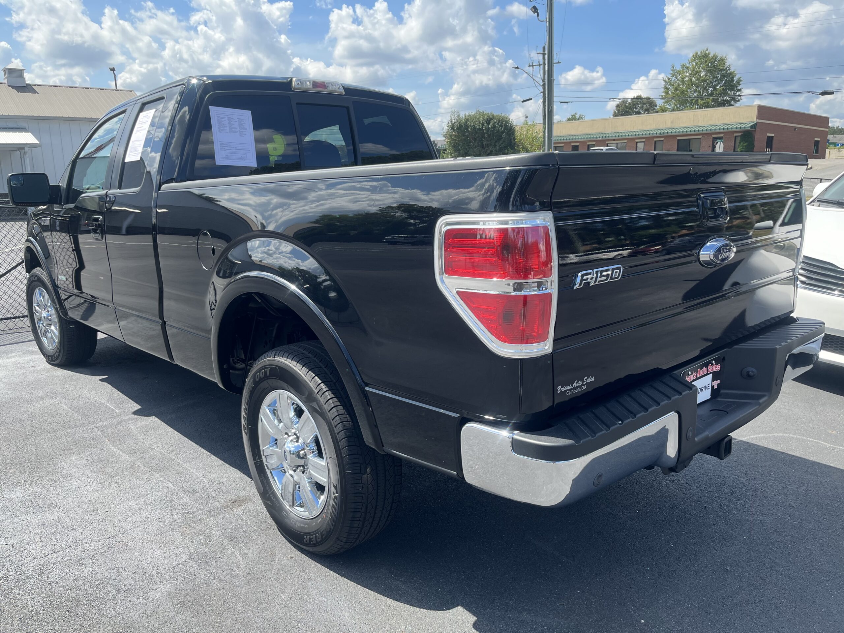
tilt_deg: -13.3
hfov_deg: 67.3
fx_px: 634
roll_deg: +1.1
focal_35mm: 26
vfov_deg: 53.1
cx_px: 422
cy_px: 316
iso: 50
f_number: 1.6
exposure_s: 1/1151
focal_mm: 5.1
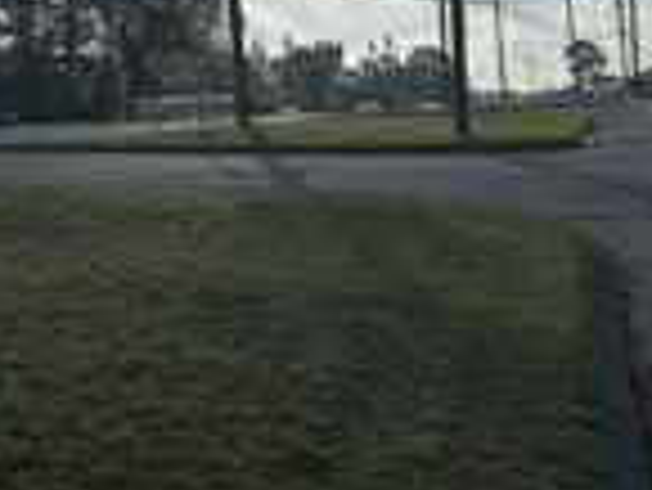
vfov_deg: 22.0
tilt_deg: +0.7
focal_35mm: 66
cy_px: 103
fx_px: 1244
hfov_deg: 27.5
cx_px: -18
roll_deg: +3.3
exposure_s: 1/14286
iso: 64
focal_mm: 6.76
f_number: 1.78
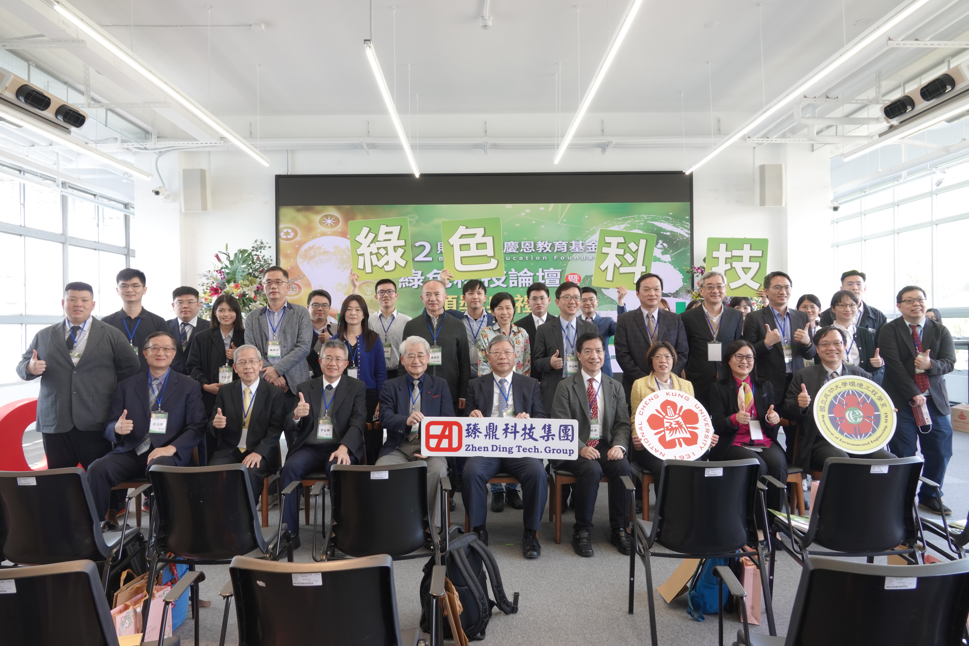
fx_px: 646
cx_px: 484
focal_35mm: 24
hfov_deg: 73.7
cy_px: 323
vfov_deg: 53.1
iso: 100
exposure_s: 1/30
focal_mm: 8.8
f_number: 2.4
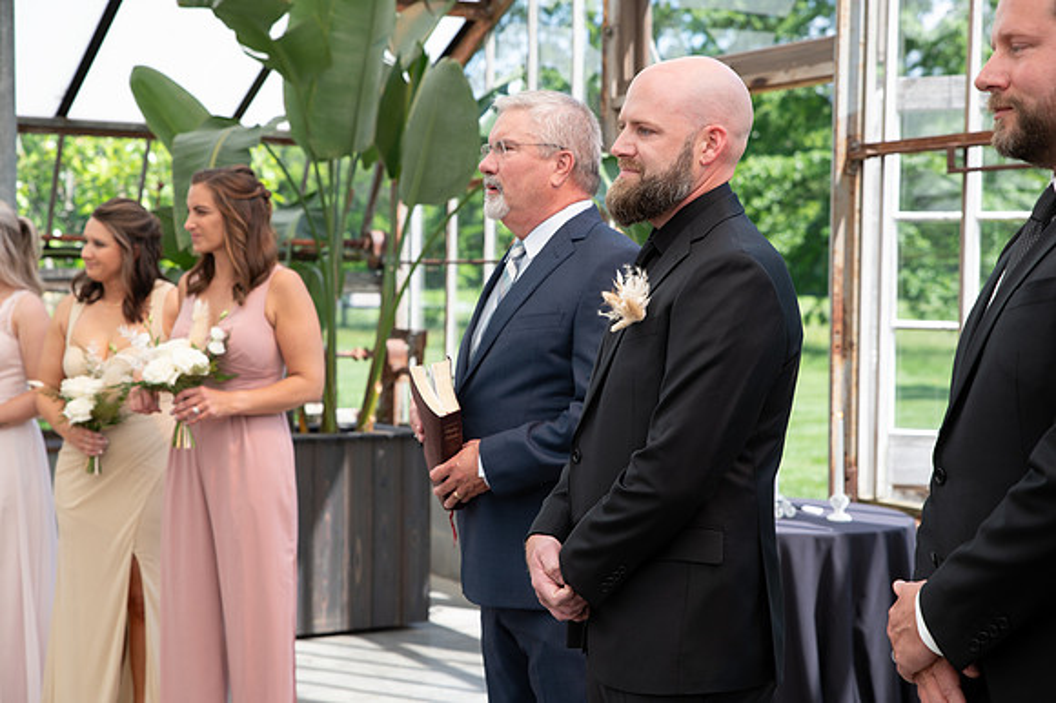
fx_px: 2120
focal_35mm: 72
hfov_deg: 28.0
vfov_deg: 18.8
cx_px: 528
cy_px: 352
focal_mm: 70
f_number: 5
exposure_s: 1/200
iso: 160
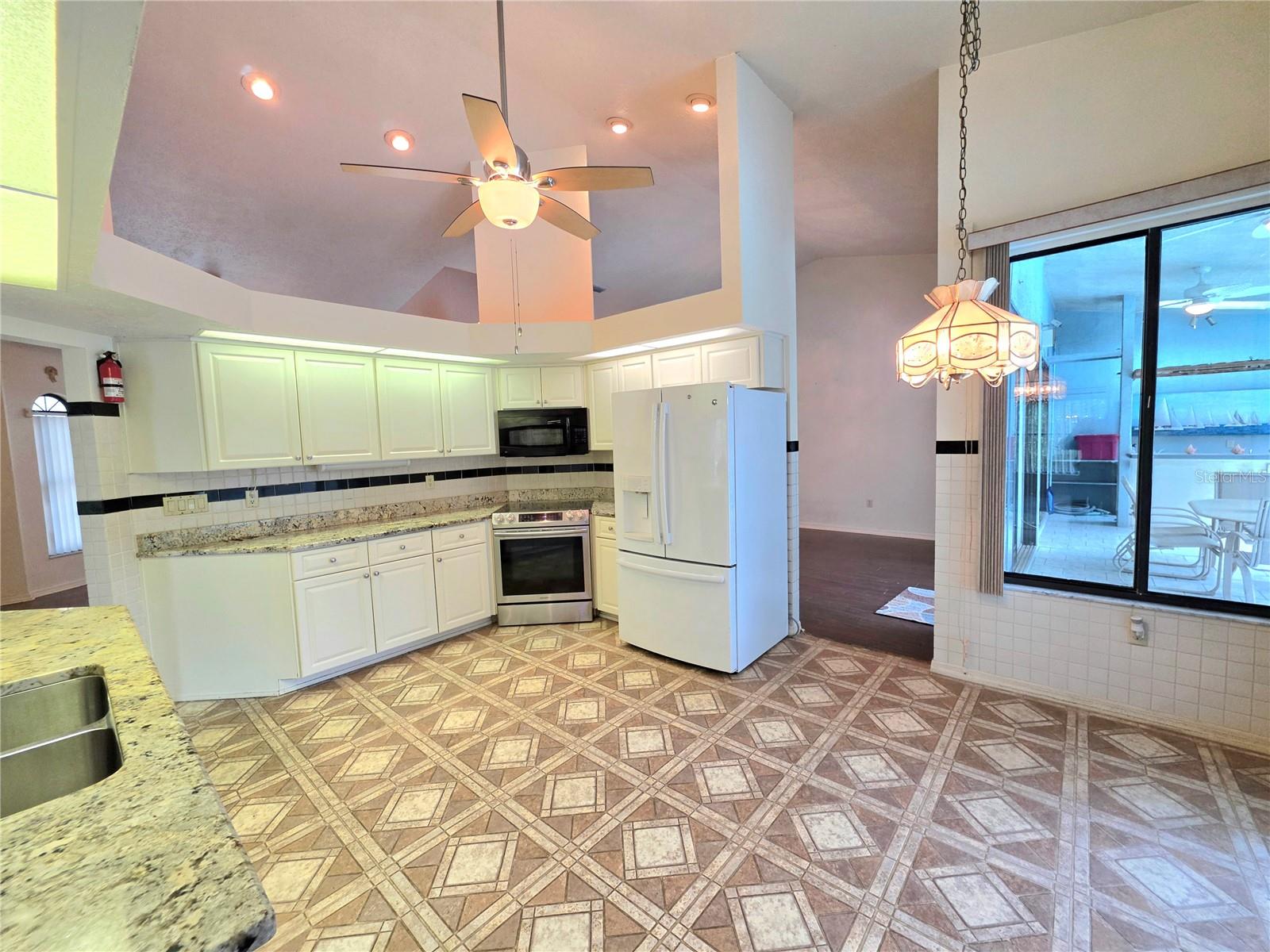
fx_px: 477
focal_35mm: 13
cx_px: 635
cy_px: 476
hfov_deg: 106.2
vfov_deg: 89.9
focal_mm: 2.2
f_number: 1.9
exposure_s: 1/120
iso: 80
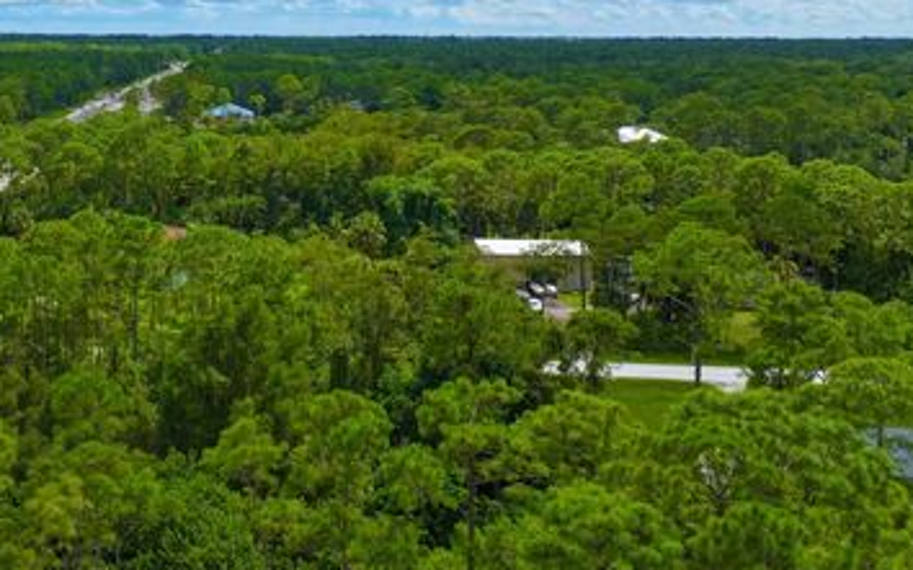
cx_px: 103
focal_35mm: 46
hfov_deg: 40.4
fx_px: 1144
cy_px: 115
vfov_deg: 27.4
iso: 110
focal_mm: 12.29
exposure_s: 1/2500
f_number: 2.8
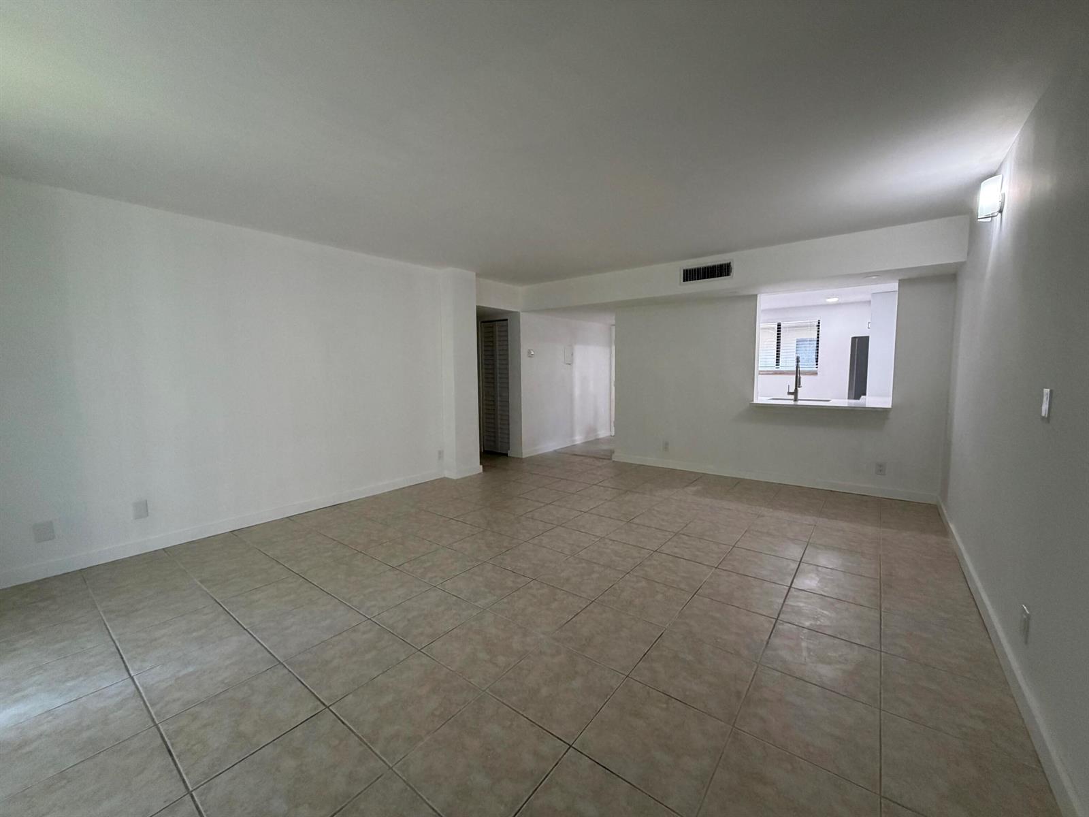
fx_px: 440
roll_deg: +0.9
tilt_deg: -4.2
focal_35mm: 14
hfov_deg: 102.1
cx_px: 544
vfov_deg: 85.7
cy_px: 408
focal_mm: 2.22
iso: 320
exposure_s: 1/120
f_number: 2.2
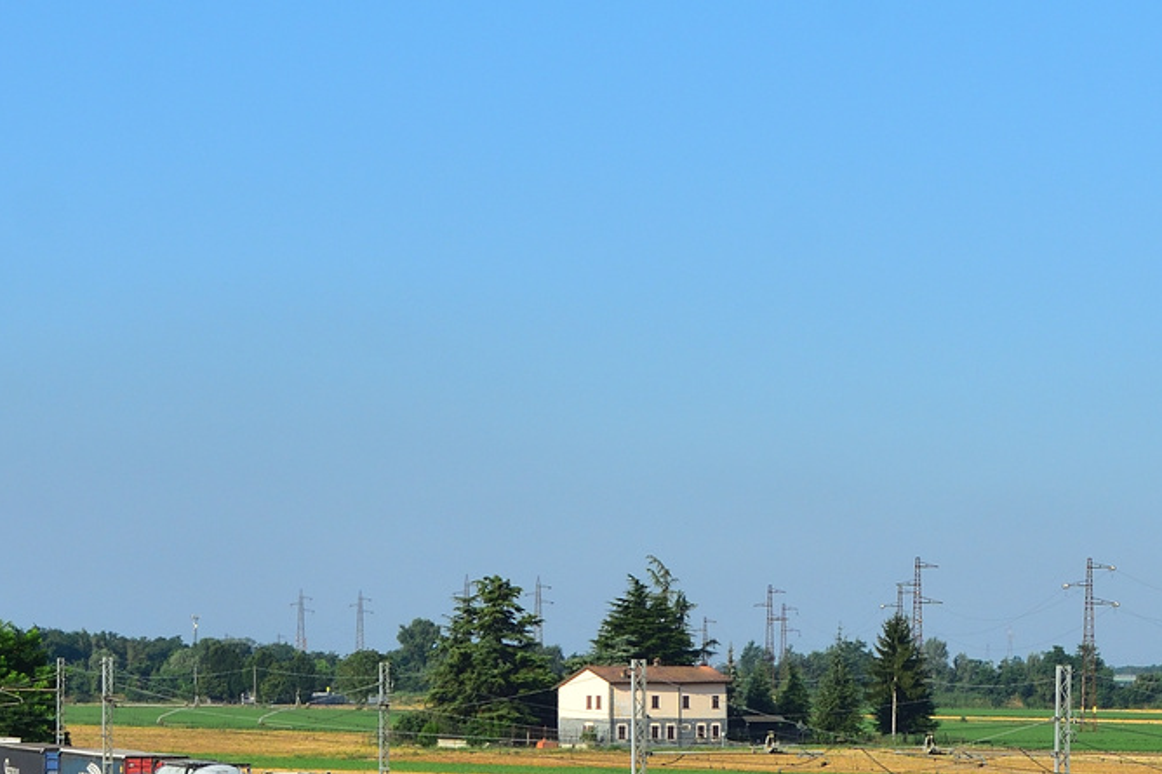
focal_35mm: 138
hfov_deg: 14.9
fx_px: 4453
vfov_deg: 9.9
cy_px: 682
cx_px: 621
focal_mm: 32
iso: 200
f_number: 7.1
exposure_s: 1/800
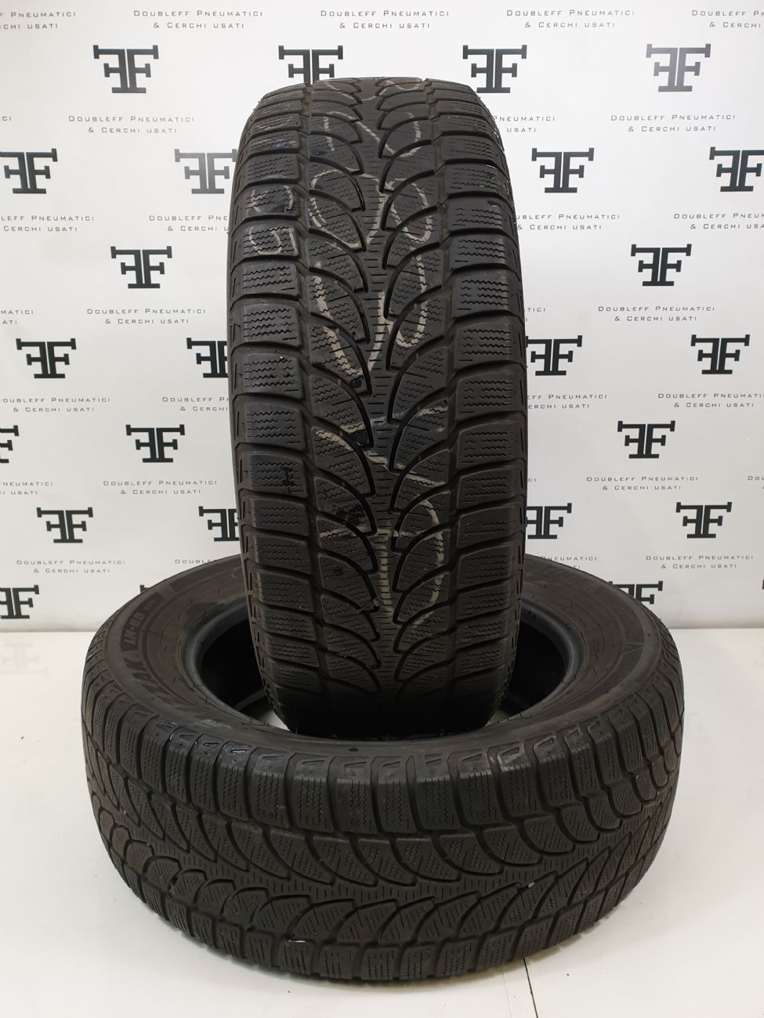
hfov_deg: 53.1
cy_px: 509
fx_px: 765
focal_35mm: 26
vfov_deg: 67.3
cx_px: 382
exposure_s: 1/50
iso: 100
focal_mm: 4.3
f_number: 2.4
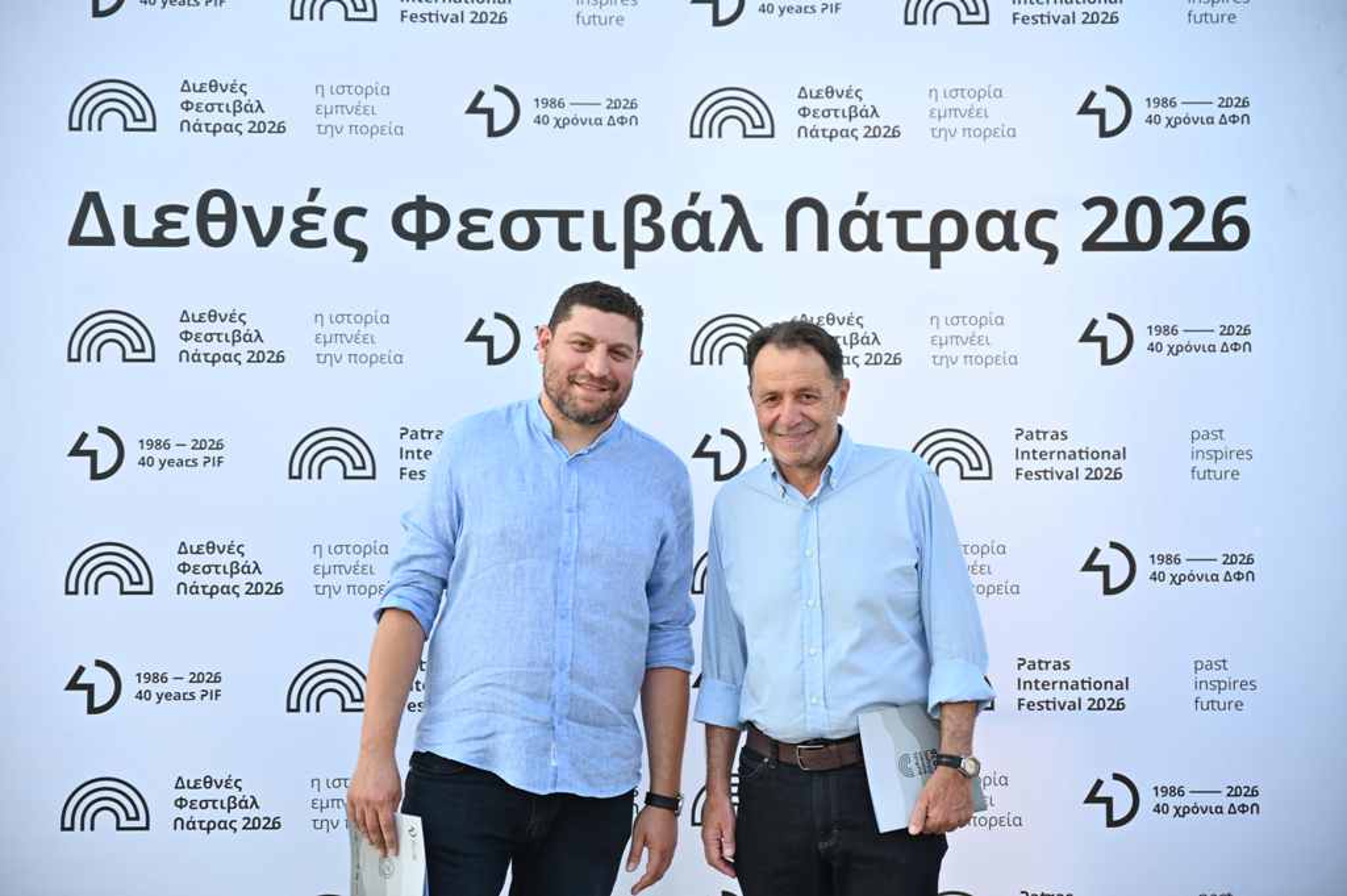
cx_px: 674
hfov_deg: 32.4
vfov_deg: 21.9
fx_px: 2318
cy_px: 448
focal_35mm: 62
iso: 63
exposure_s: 1/100
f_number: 2.8
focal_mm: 62
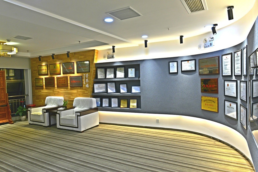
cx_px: 129
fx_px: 172
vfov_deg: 53.1
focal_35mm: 24
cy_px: 86
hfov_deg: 73.7
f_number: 8
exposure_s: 1/125
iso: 640
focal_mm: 24
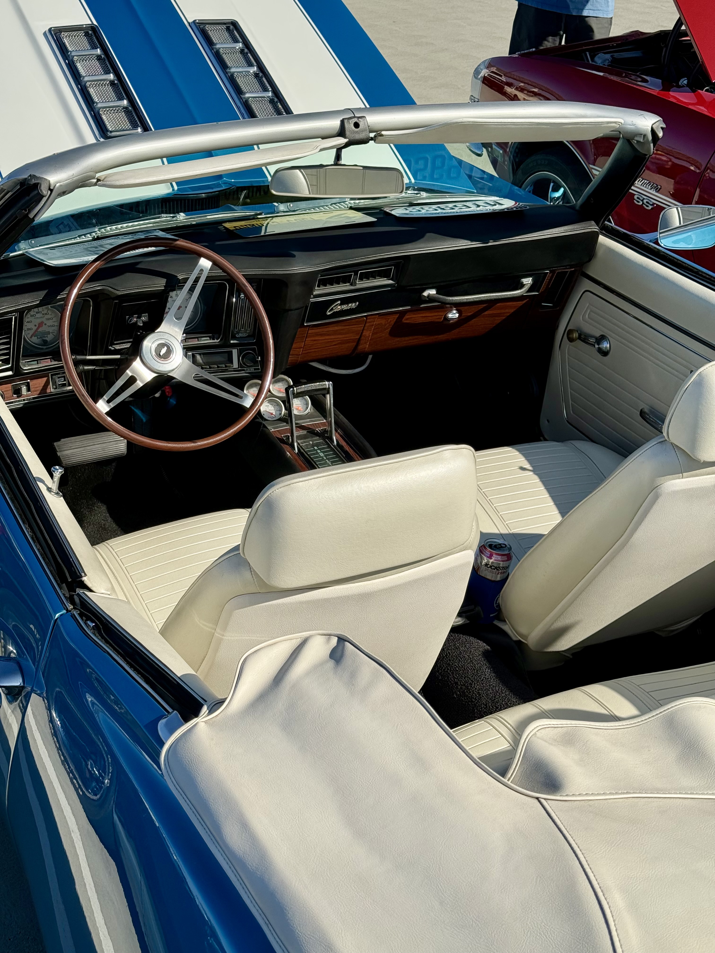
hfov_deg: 30.3
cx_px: 358
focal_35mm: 48
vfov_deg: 39.7
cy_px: 476
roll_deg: -2.8
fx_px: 1322
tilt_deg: -28.4
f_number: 1.78
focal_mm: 6.76
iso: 80
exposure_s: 1/2273
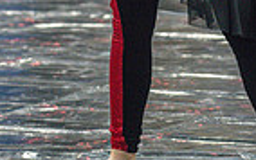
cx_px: 105
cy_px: -230
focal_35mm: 435
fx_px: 3037
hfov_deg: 4.8
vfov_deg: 3.0
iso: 6400
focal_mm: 135
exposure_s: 1/500
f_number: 4
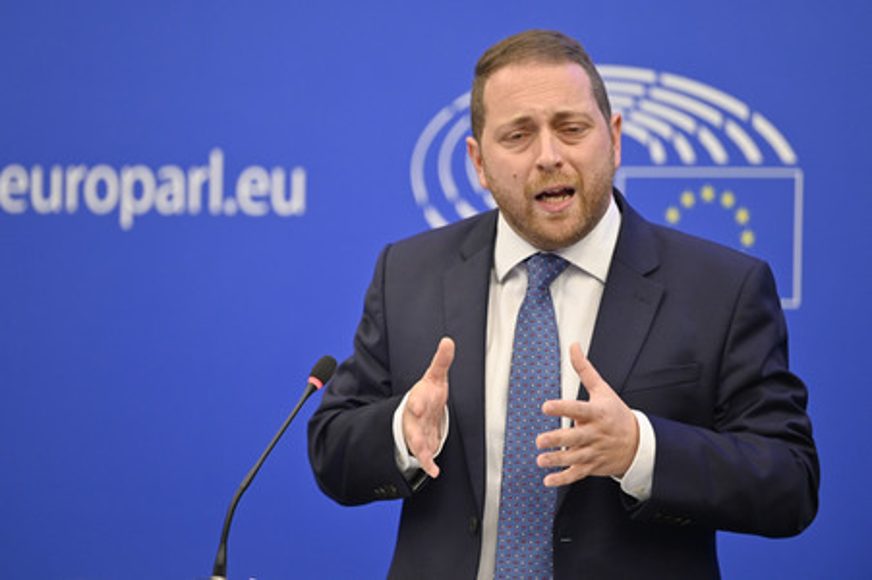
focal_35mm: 175
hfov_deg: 11.8
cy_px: 290
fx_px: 4236
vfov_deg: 7.8
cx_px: 436
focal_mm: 175
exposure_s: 1/320
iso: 2000
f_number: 2.8
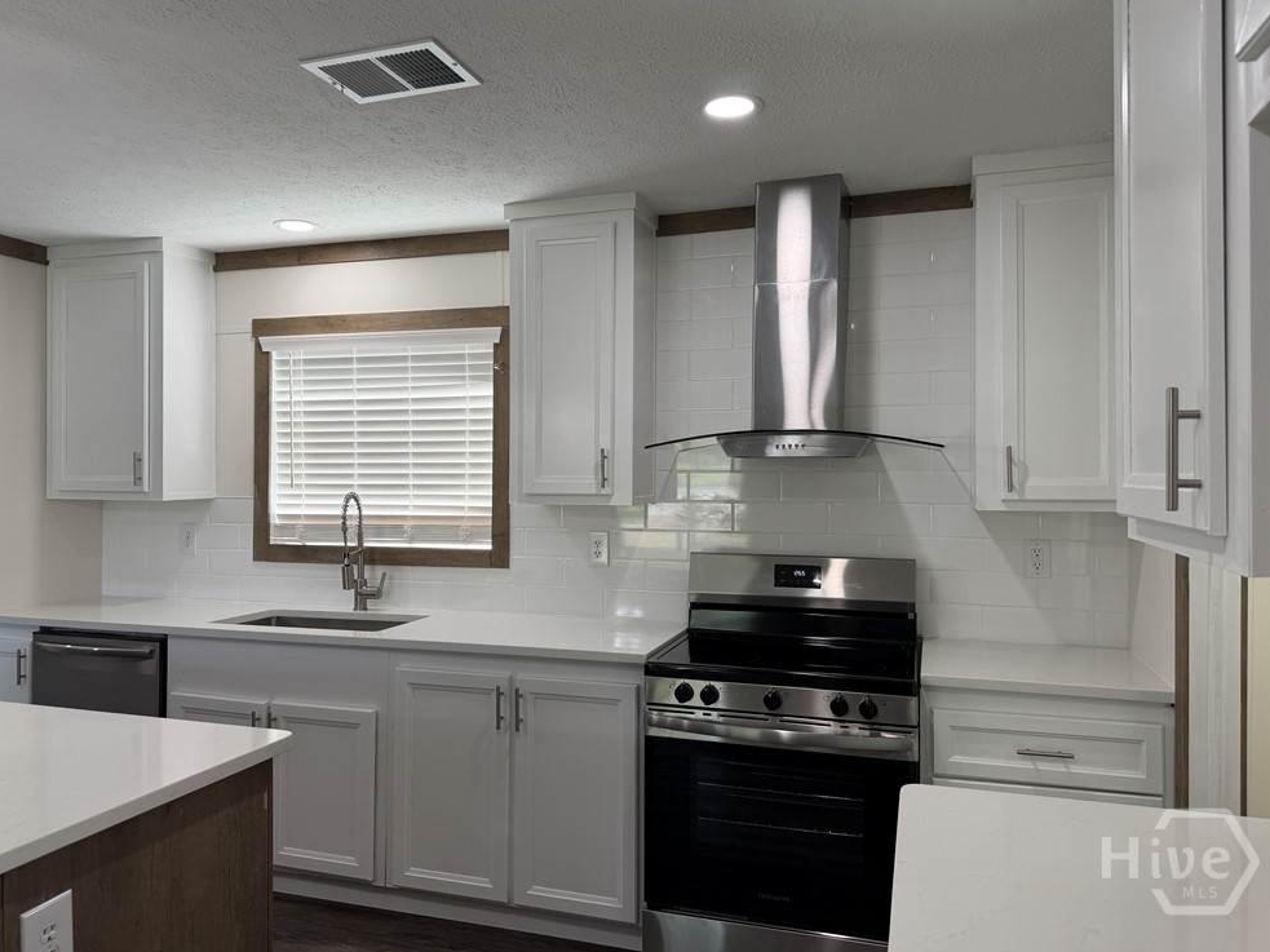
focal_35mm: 25
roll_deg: -0.7
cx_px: 618
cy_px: 465
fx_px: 917
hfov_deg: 69.4
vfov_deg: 54.9
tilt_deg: +2.6
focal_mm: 6.76
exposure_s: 1/120
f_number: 1.78
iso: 80
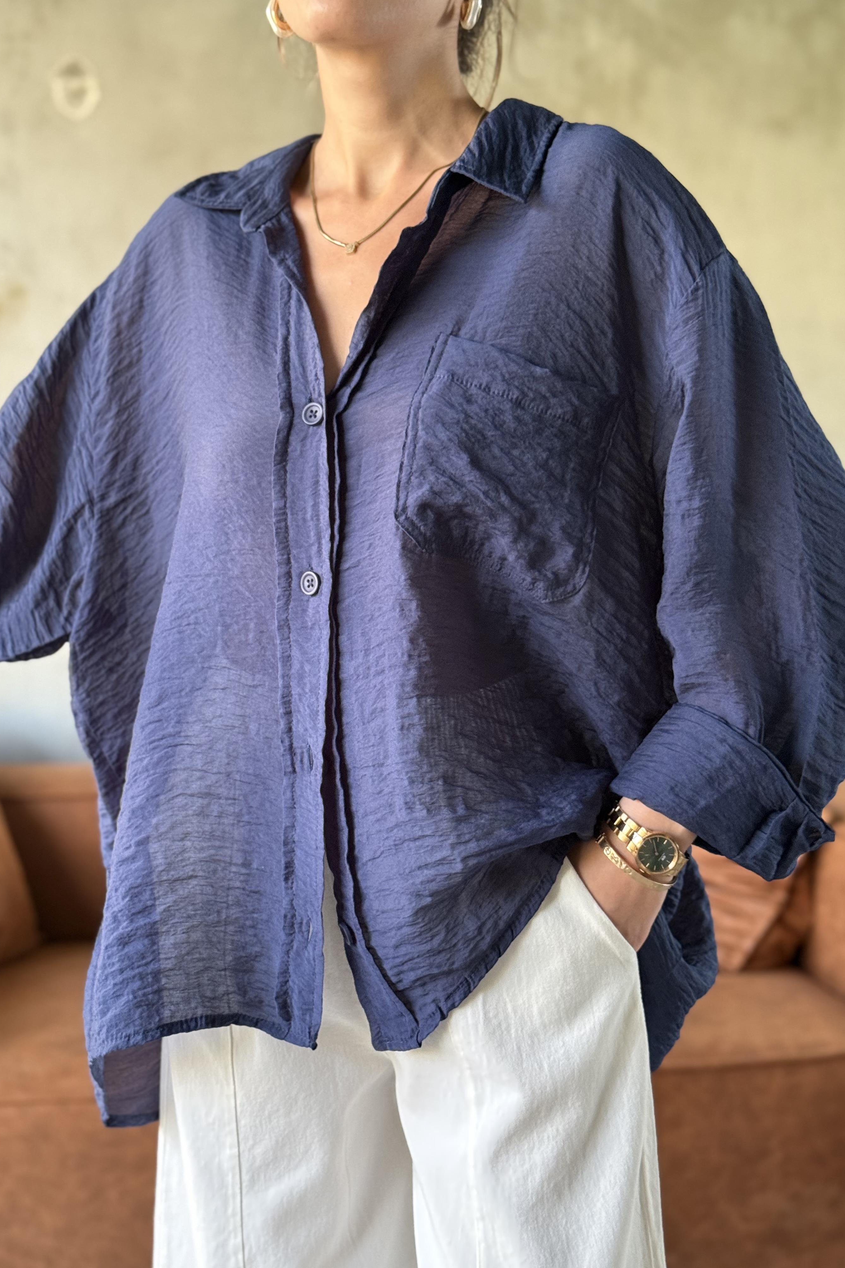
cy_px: 633
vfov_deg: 39.6
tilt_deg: -3.9
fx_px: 1760
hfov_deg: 27.0
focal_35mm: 50
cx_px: 406
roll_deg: -0.5
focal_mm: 6.76
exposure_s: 1/50
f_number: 1.78
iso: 250
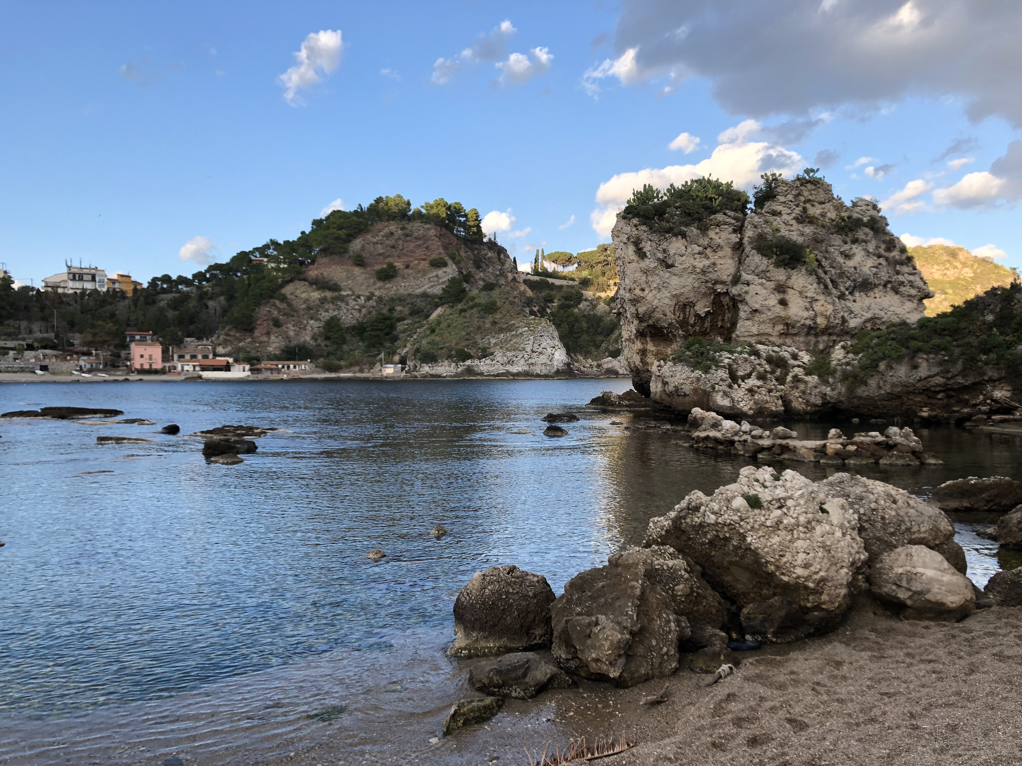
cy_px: 383
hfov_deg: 63.4
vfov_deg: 49.7
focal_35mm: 28
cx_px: 511
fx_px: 827
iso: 20
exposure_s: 1/600
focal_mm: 4
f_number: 1.8
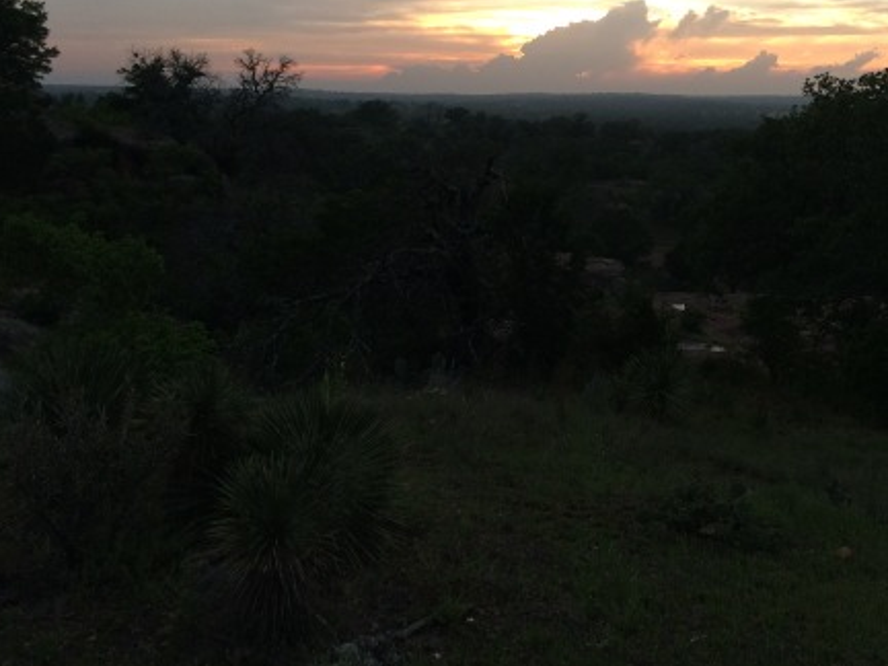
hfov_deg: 42.9
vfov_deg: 33.1
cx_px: 625
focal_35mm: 43
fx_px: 1103
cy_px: 187
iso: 64
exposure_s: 1/120
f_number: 2.2
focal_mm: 4.15
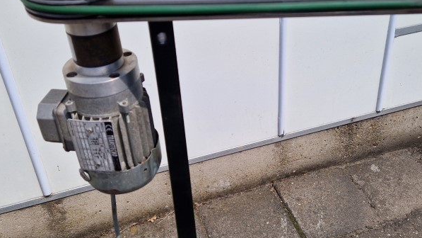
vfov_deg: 27.6
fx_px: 481
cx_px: 247
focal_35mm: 43
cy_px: 82
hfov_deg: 47.2
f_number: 1.8
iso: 50
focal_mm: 5.4
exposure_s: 1/2160
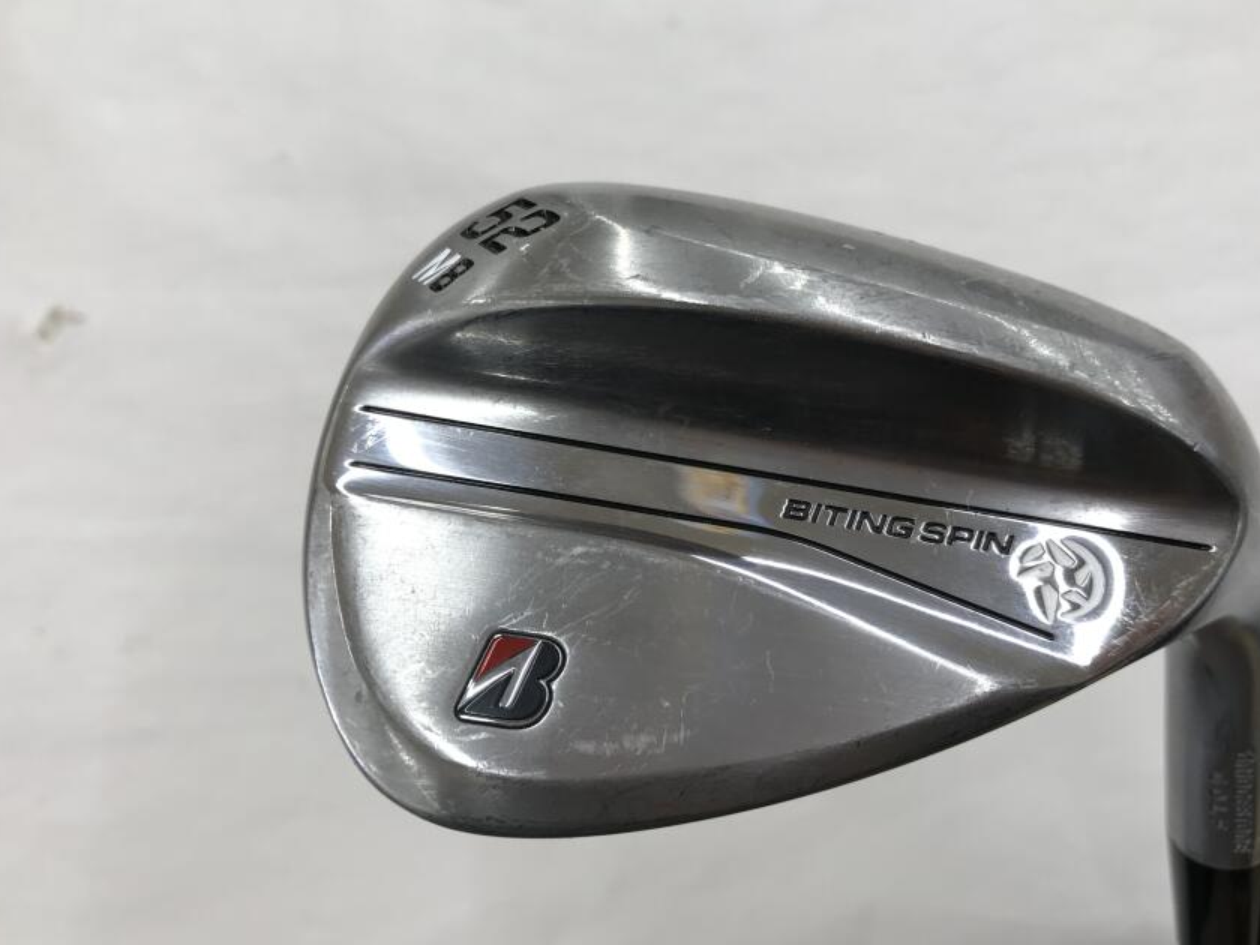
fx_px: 1165
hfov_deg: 56.8
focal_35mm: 32
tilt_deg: -57.4
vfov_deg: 44.2
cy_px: 453
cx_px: 678
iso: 32
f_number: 1.8
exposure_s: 1/120
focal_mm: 3.99
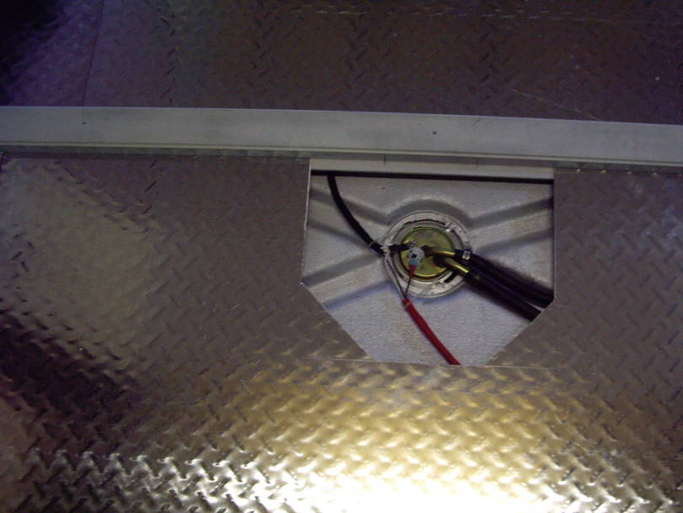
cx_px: 342
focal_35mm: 47
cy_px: 256
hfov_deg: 40.4
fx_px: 928
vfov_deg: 30.9
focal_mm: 7.6
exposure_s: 1/20
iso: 200
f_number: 3
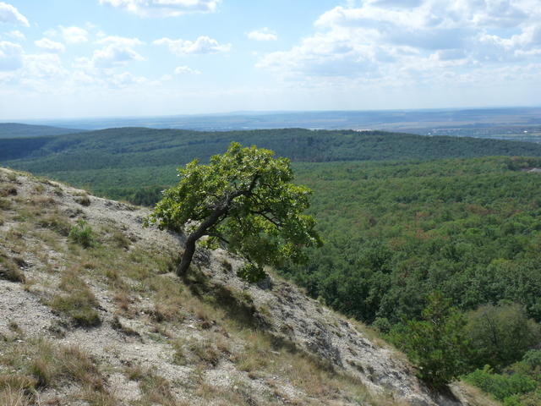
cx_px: 270
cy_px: 203
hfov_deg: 47.9
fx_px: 610
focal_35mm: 39
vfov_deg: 36.8
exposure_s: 1/500
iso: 160
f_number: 6.3
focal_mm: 6.9
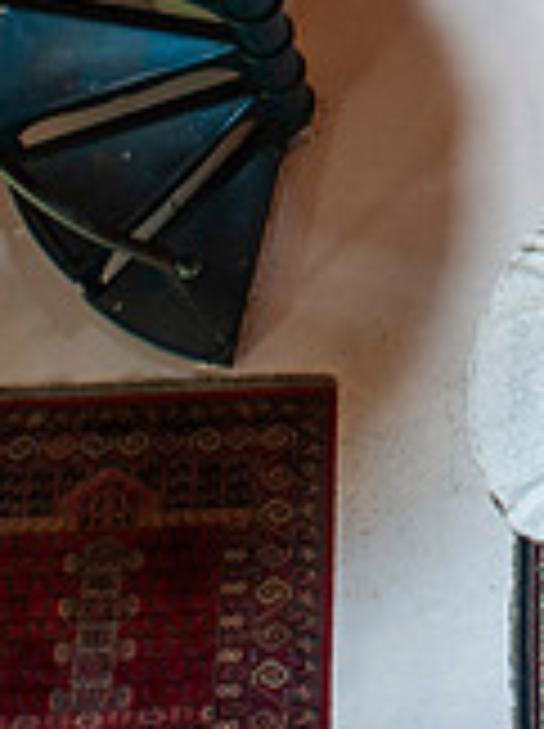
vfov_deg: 26.0
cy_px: -81
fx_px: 1450
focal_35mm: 69
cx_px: 571
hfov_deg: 20.4
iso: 1000
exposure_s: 1/60
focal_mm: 20
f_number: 2.8
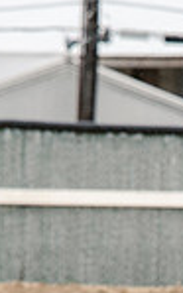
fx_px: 8930
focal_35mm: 1118
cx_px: 308
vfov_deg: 1.9
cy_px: 515
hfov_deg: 1.2
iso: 400
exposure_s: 1/1250
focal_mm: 195
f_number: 4.5
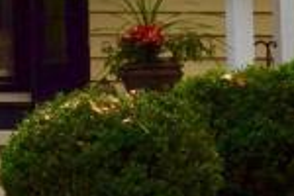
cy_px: -257
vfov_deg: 5.7
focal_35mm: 231
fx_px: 1886
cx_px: -286
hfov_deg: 8.5
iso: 100
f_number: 6.3
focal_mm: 20
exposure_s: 1/160
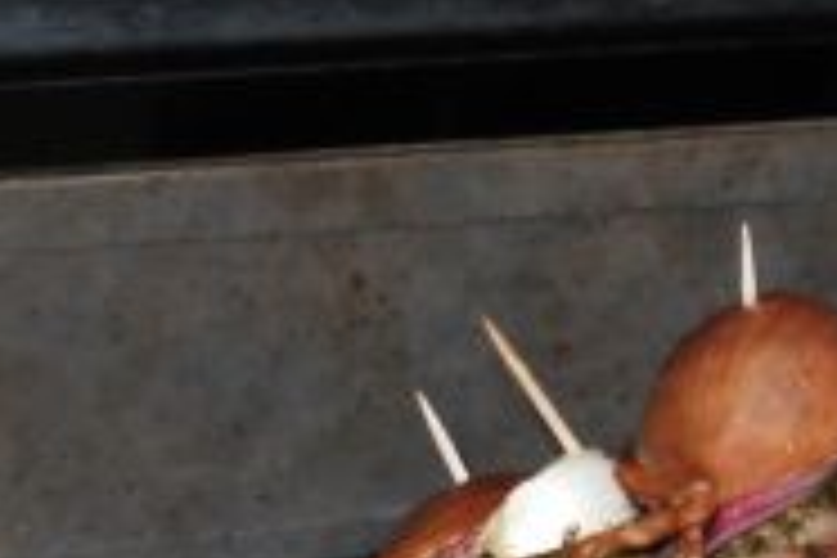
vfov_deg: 4.5
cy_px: 729
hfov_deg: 6.7
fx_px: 7067
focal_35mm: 304
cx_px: 1004
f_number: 5.5
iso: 400
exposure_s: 1/60
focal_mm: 34
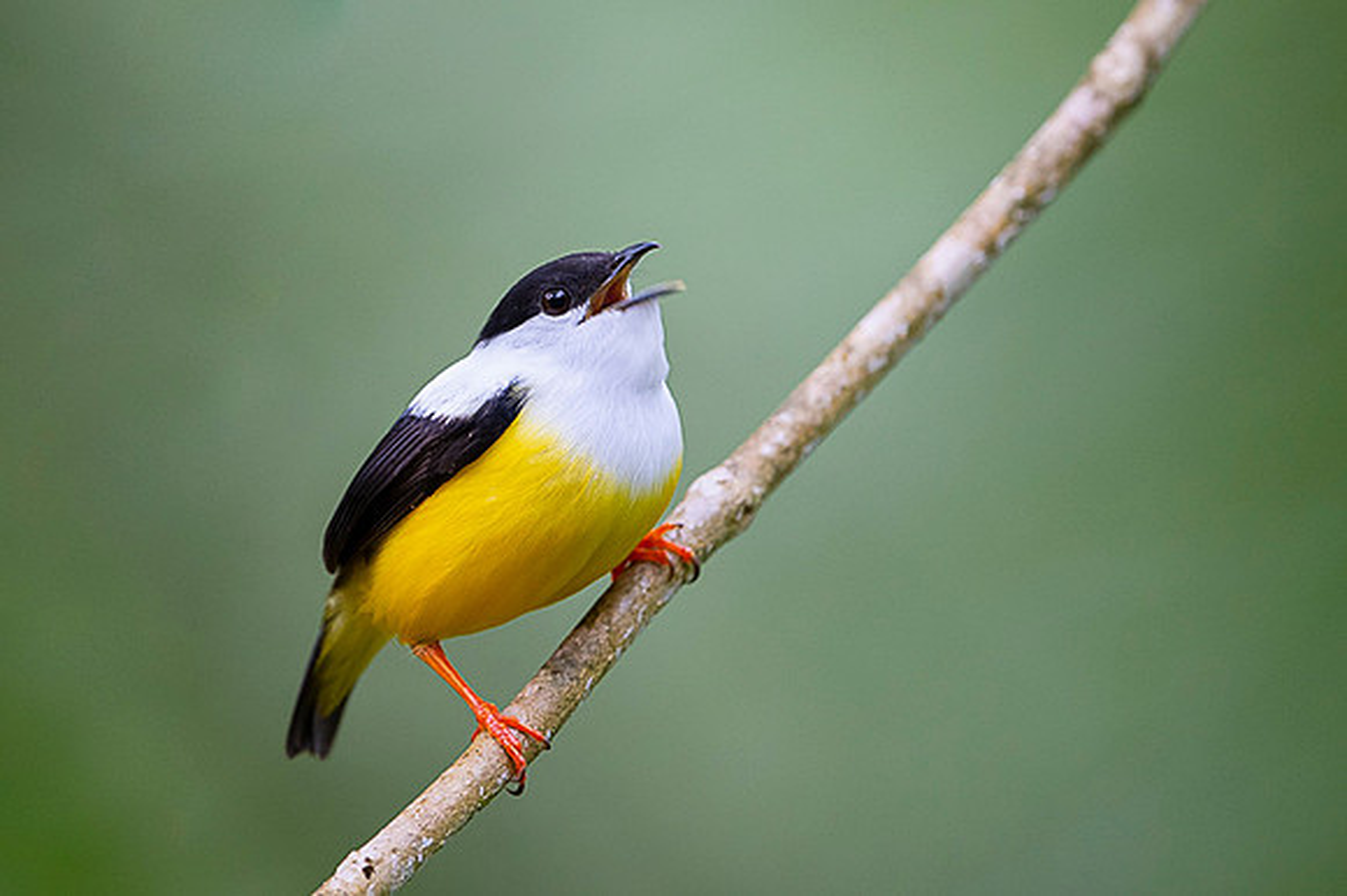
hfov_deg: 2.5
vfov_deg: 1.7
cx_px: 438
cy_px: 232
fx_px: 30639
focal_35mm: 819
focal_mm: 500
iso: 800
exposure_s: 1/250
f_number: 4
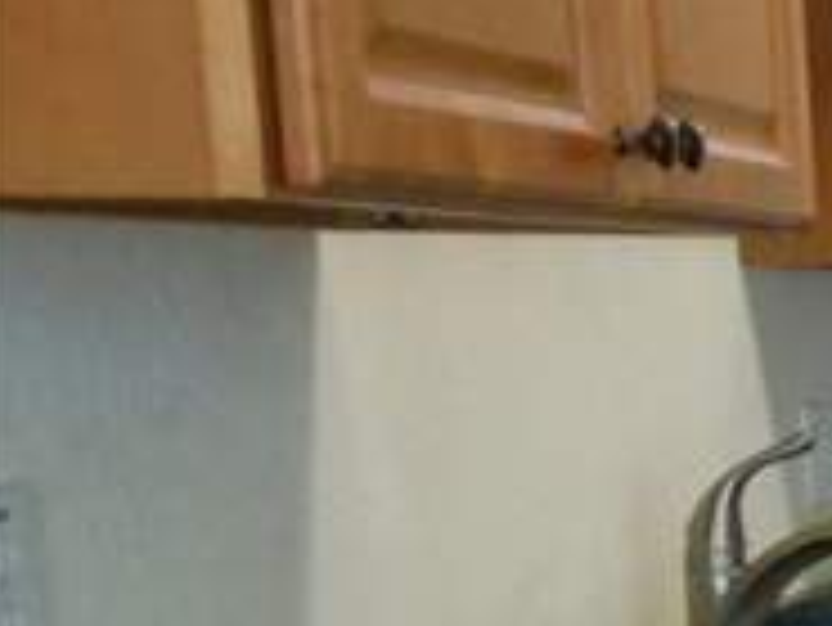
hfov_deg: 14.4
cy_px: 612
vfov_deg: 13.5
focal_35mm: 108
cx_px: 1772
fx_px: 2597
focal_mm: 4.5
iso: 400
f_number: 3.2
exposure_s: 1/20
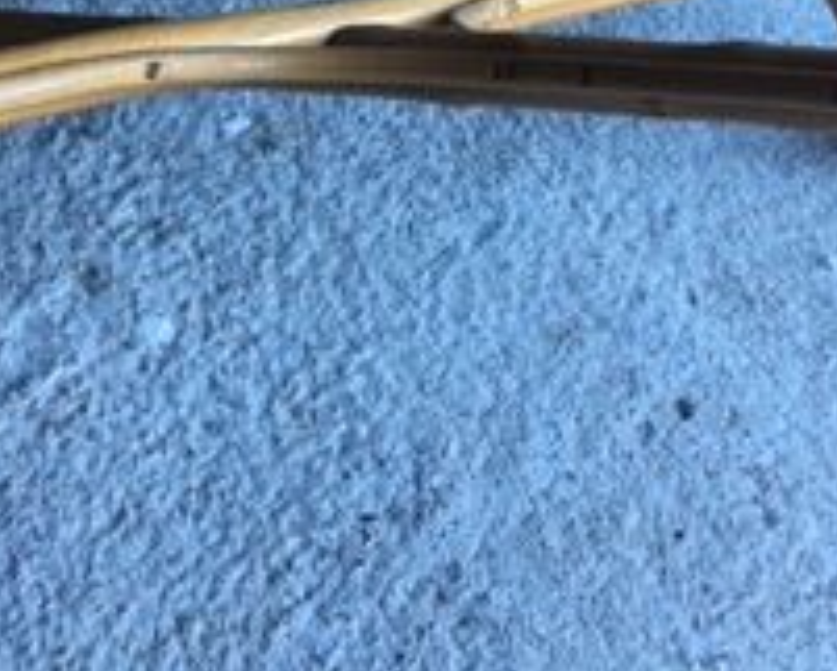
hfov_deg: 21.2
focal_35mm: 90
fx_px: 2231
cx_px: 316
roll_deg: +2.3
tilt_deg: -38.5
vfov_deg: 16.4
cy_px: -121
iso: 32
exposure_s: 1/33
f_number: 2.2
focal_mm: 4.15
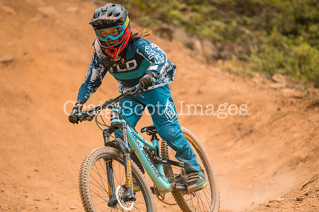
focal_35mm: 214
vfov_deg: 6.4
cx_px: 170
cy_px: 99
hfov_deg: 9.6
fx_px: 1892
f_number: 2.8
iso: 400
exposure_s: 1/1600
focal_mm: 200
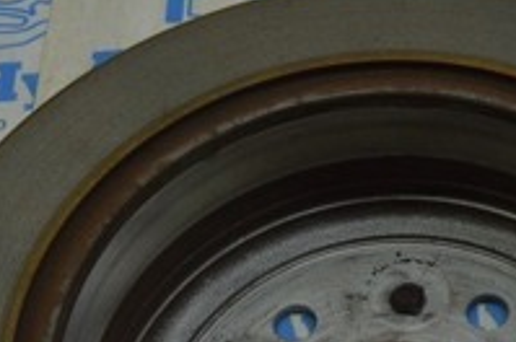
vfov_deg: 15.3
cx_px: 433
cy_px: 356
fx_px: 1245
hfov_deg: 23.0
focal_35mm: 87
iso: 400
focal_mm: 18
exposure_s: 1/50
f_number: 7.1
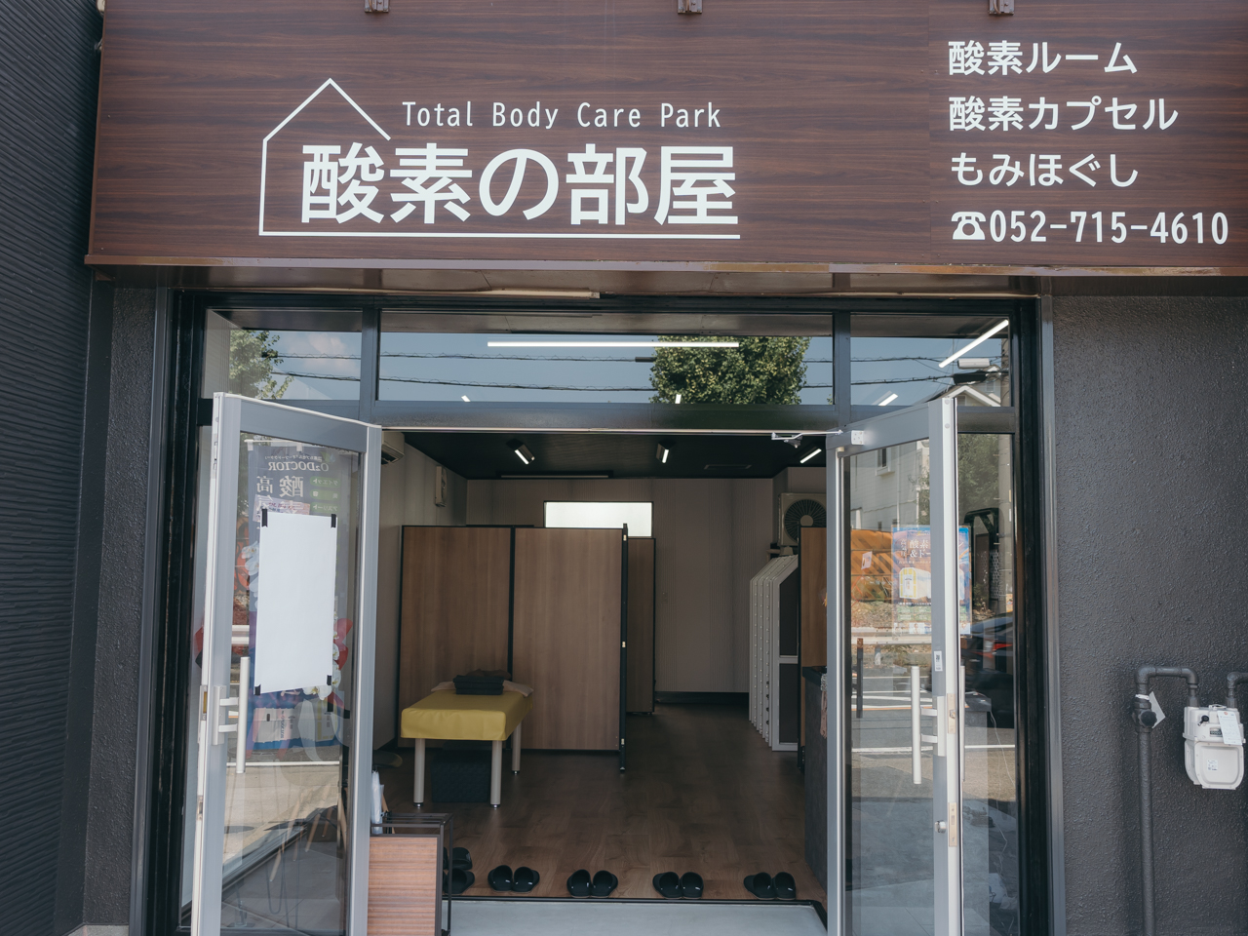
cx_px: 624
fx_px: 1170
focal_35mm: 32
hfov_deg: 56.1
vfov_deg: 43.6
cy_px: 468
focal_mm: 20
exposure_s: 1/160
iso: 100
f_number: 4
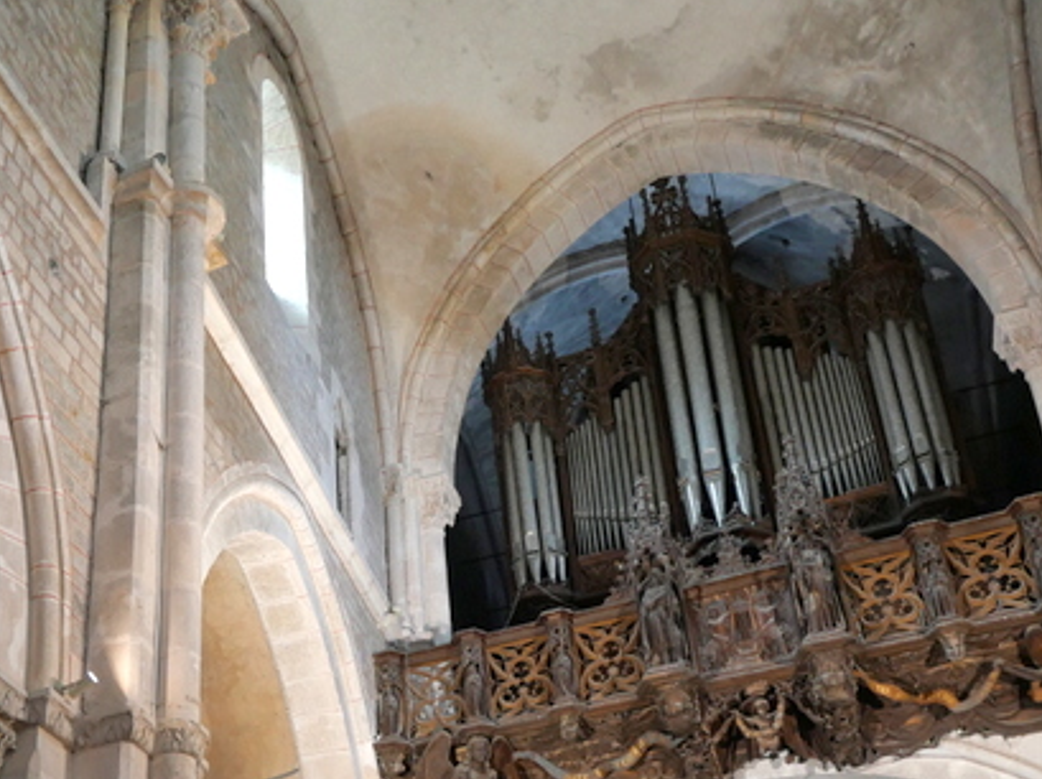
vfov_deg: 29.5
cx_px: 252
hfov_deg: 39.3
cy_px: 708
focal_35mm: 47
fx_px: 1414
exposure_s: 1/15
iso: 3200
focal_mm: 12
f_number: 3.5
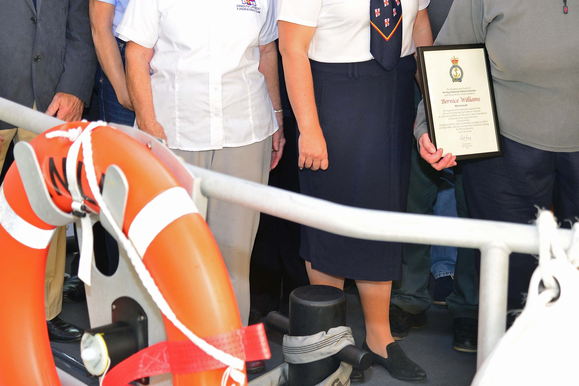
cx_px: 416
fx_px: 1335
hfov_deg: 24.3
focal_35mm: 83
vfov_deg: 16.2
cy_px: 32
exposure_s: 1/60
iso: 400
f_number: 4.5
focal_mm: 38
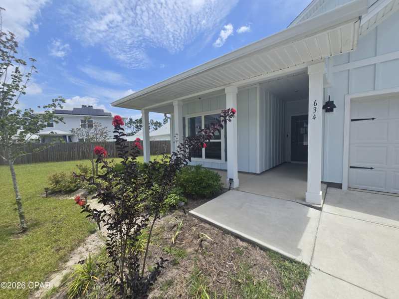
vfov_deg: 89.9
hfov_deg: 106.2
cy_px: 150
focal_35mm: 13
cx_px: 200
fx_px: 150
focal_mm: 2.2
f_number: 2.2
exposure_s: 1/2339
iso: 50
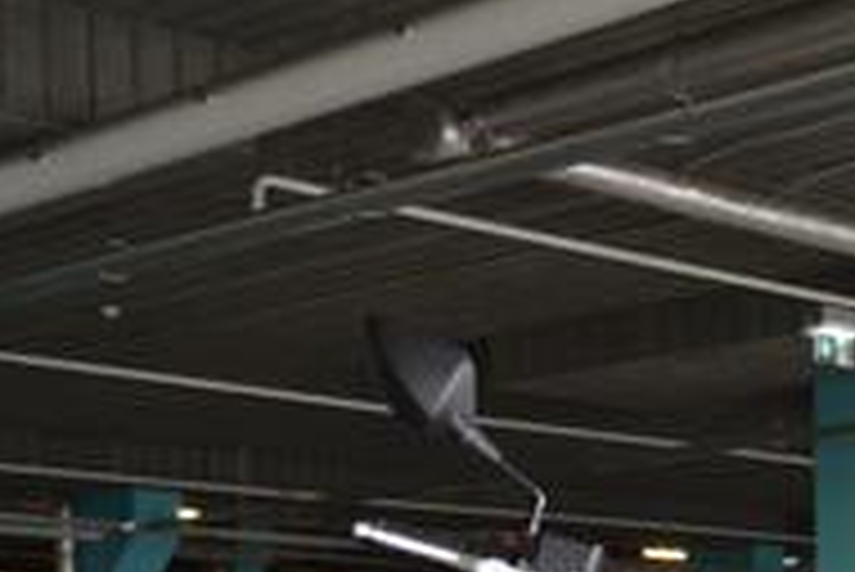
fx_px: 2567
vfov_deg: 12.2
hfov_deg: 18.9
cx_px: 565
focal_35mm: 108
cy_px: 840
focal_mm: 22
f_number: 3.8
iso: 400
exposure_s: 1/50
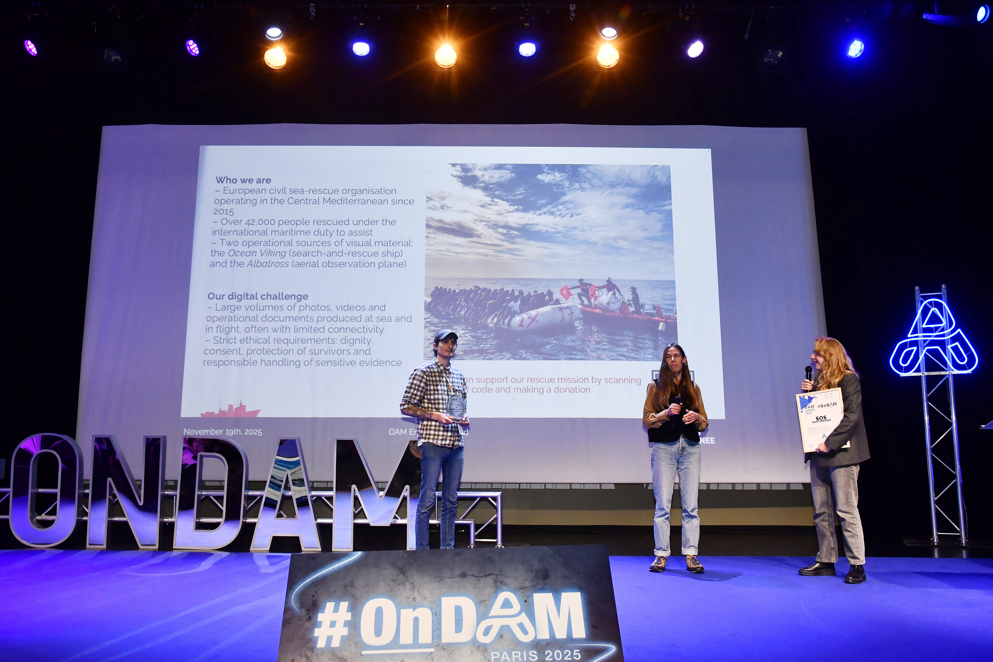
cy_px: 331
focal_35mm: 30
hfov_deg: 61.9
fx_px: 827
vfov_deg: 43.6
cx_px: 496
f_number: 5
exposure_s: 1/160
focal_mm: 20
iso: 1250
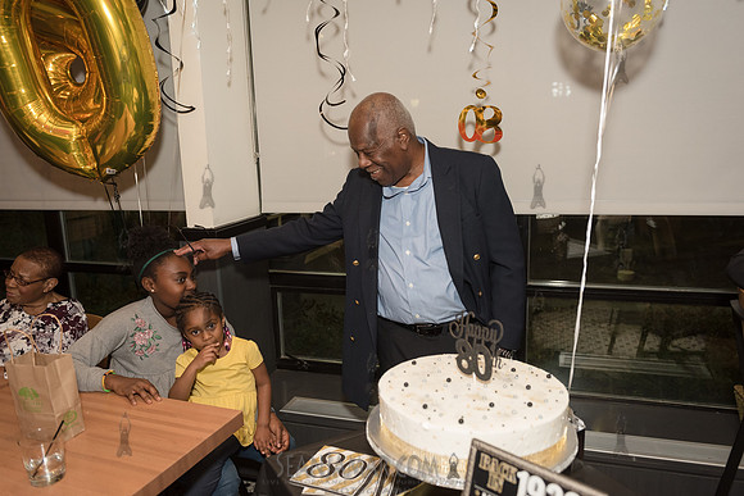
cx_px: 372
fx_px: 599
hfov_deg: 63.6
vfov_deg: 45.0
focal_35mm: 29
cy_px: 248
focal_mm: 29
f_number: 3.5
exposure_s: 1/320
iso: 1250
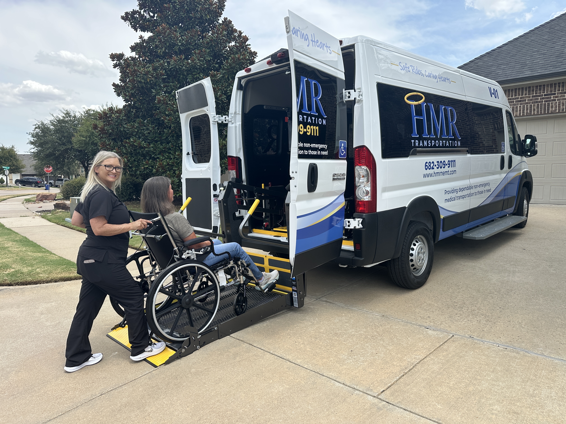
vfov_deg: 56.8
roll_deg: +0.1
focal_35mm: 24
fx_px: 392
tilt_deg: -0.8
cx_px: 283
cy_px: 212
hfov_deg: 71.6
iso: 80
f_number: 1.78
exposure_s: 1/2252
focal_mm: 6.86
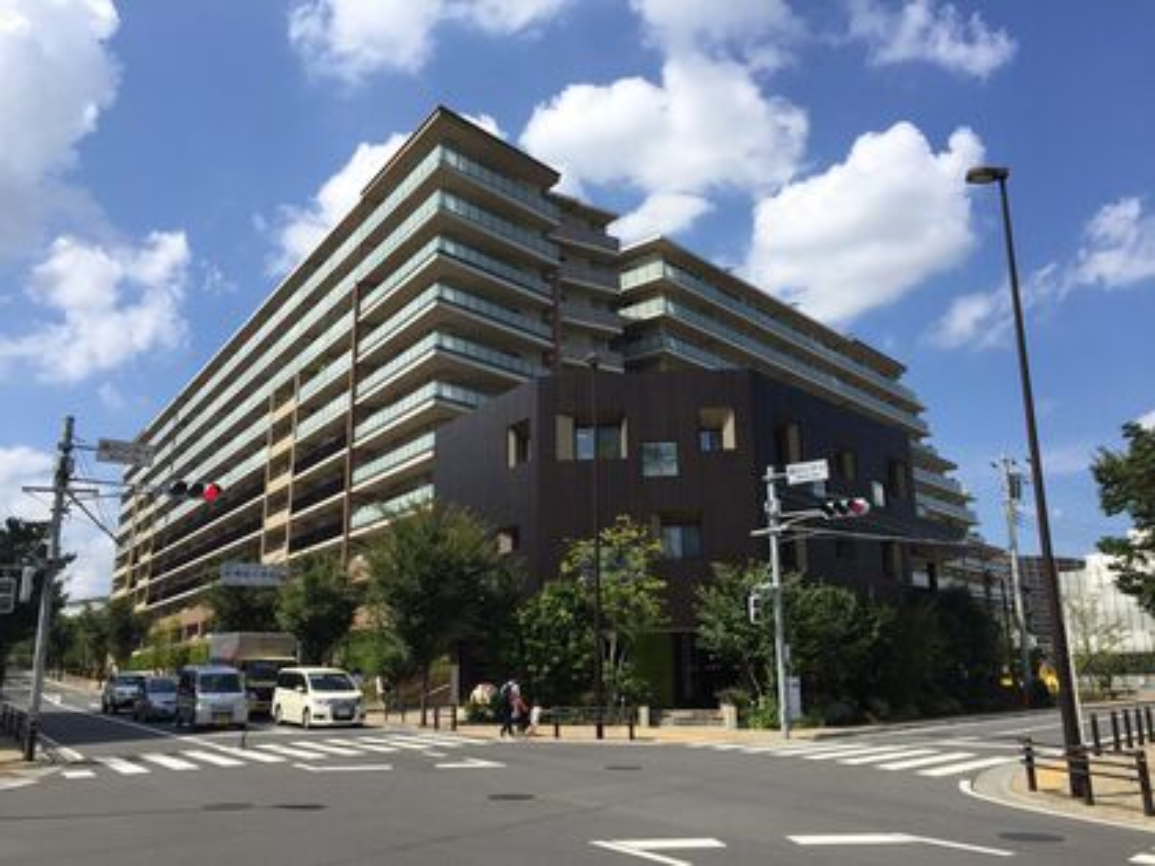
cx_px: 578
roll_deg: -0.6
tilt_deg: +14.1
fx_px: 968
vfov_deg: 48.2
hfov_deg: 61.7
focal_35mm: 29
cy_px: 433
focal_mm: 4.15
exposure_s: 1/2326
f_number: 2.2
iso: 32
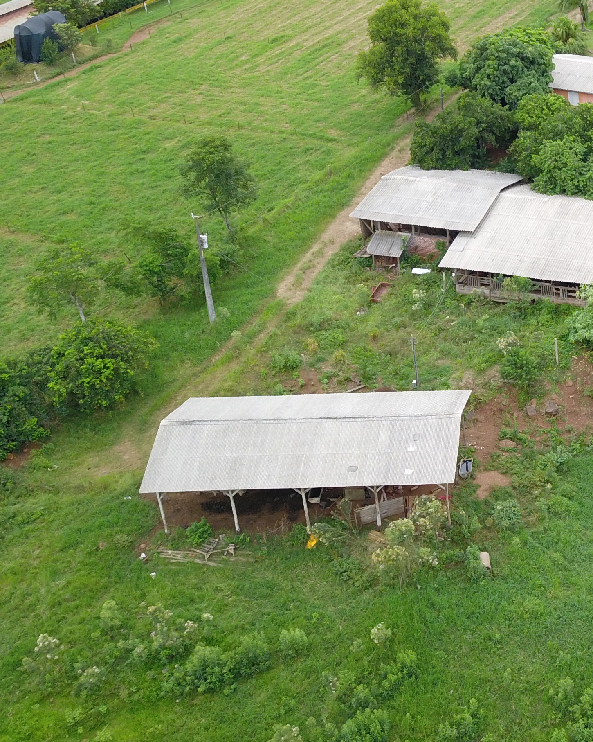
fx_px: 1229
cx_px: 705
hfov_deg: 24.6
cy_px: 250
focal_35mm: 56
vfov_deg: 33.3
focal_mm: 4.7
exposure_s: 1/315
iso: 100
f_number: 2.2
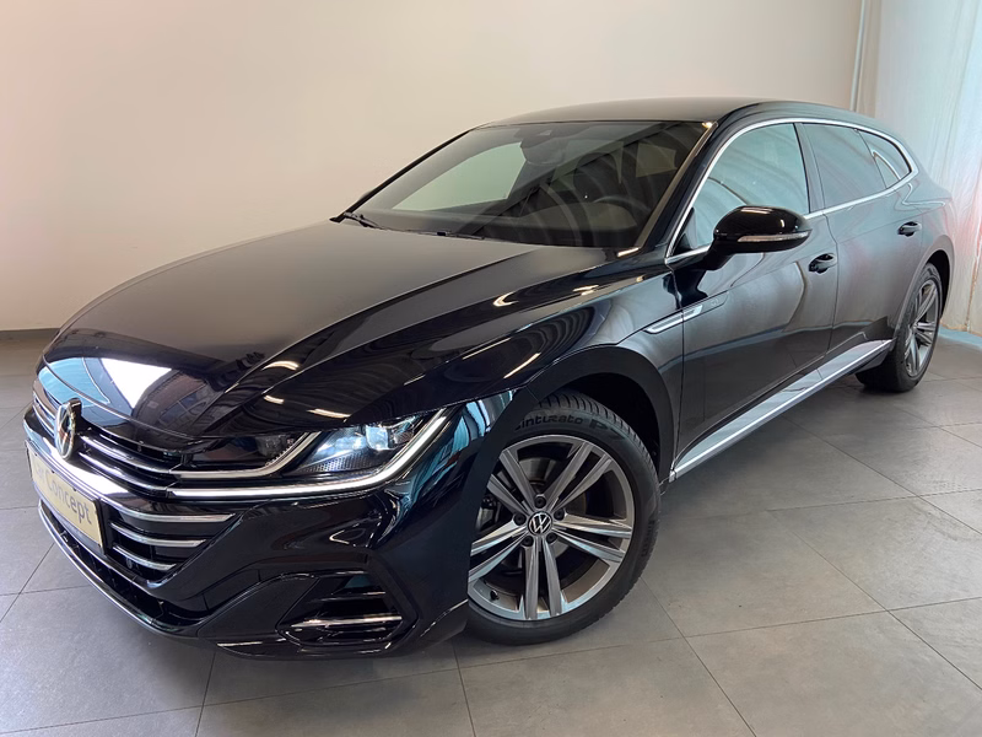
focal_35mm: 26
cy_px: 368
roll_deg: +0.9
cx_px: 491
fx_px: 738
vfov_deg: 53.1
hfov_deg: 67.3
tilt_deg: -17.1
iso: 100
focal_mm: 4.25
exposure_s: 1/50
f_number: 1.8
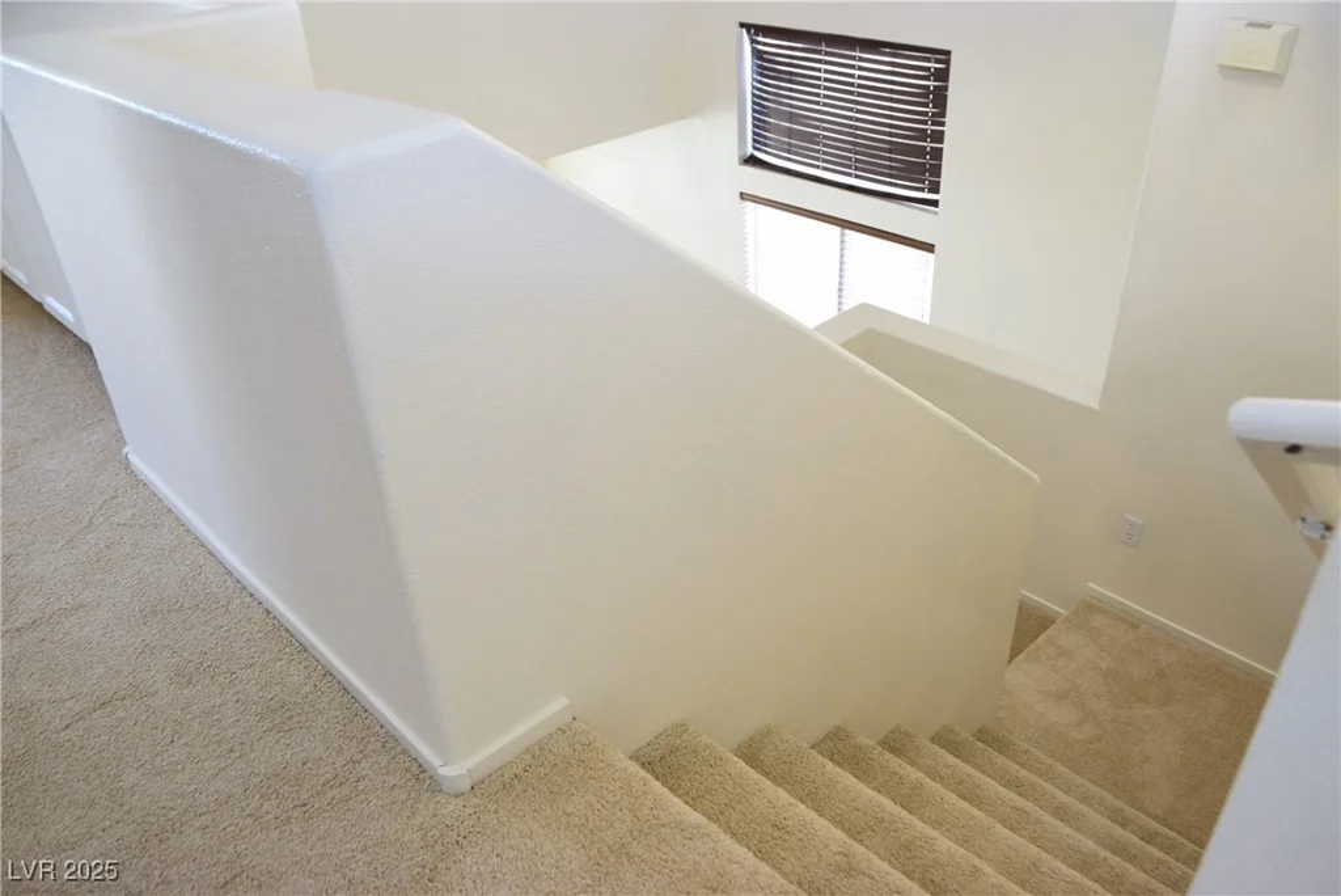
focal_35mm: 27
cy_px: 448
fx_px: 1006
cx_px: 670
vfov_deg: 48.0
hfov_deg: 67.4
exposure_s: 1/20
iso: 400
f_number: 6.3
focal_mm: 18
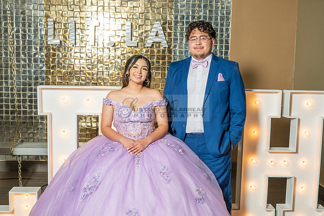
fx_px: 396
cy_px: 108
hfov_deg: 44.5
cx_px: 162
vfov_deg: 30.5
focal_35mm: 44
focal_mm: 44
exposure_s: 1/125
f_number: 5.6
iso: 640
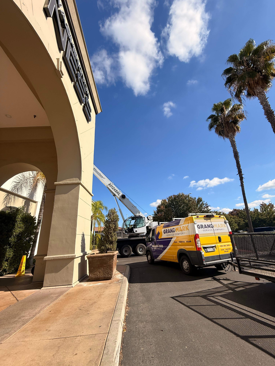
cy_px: 183
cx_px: 138
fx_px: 148
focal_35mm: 14
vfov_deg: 102.1
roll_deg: +4.0
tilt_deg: +20.7
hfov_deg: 85.7
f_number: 2.2
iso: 50
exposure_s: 1/2165
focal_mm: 2.22
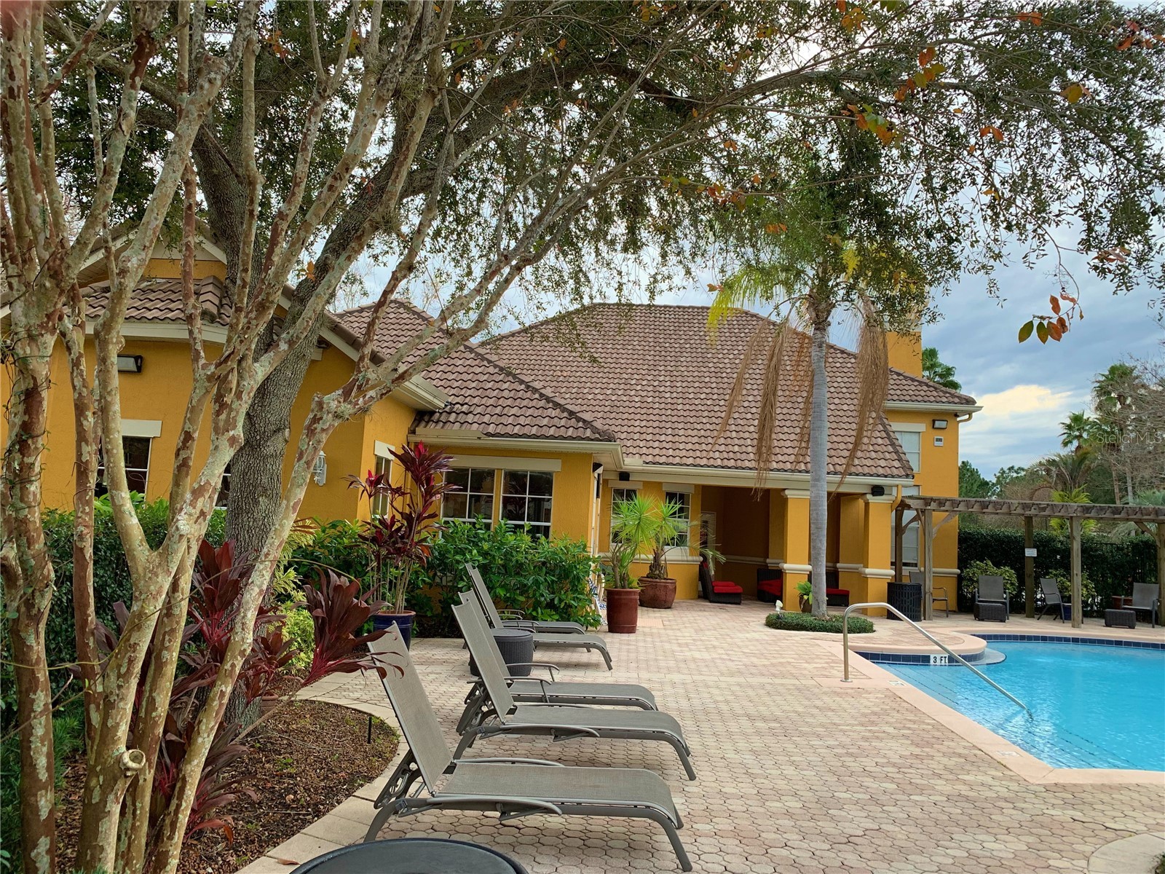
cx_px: 582
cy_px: 437
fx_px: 875
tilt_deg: +5.9
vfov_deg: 53.1
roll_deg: -3.4
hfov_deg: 67.3
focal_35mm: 26
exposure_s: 1/121
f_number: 1.8
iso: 50
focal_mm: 4.25
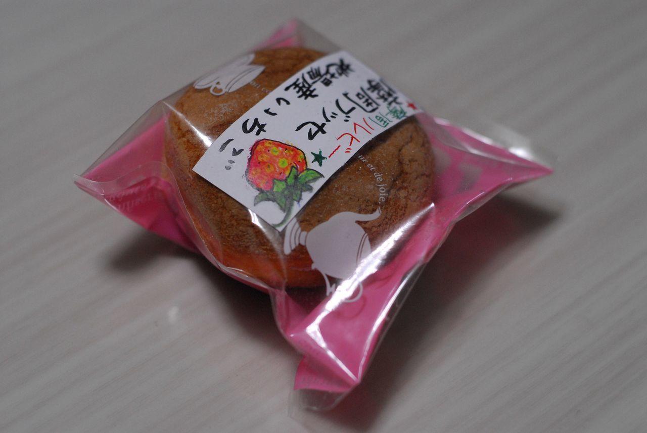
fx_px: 1350
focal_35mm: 75
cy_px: 216
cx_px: 324
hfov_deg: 27.0
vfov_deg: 18.2
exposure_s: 1/180
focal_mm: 50
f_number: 2.8
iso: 640
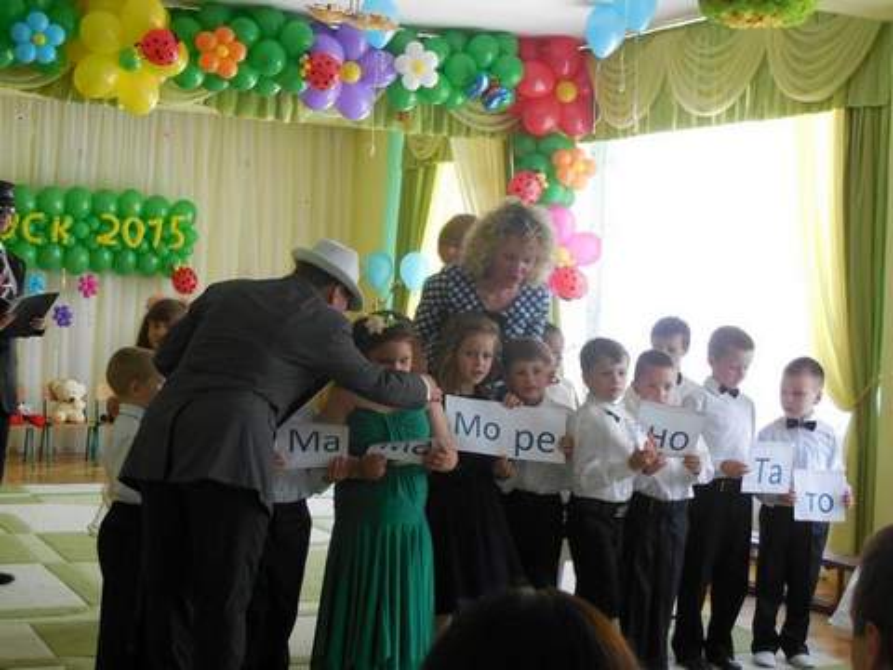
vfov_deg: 22.3
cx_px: 446
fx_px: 1703
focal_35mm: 66
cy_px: 335
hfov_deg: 29.4
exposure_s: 1/30
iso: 360
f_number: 4.2
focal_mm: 10.9
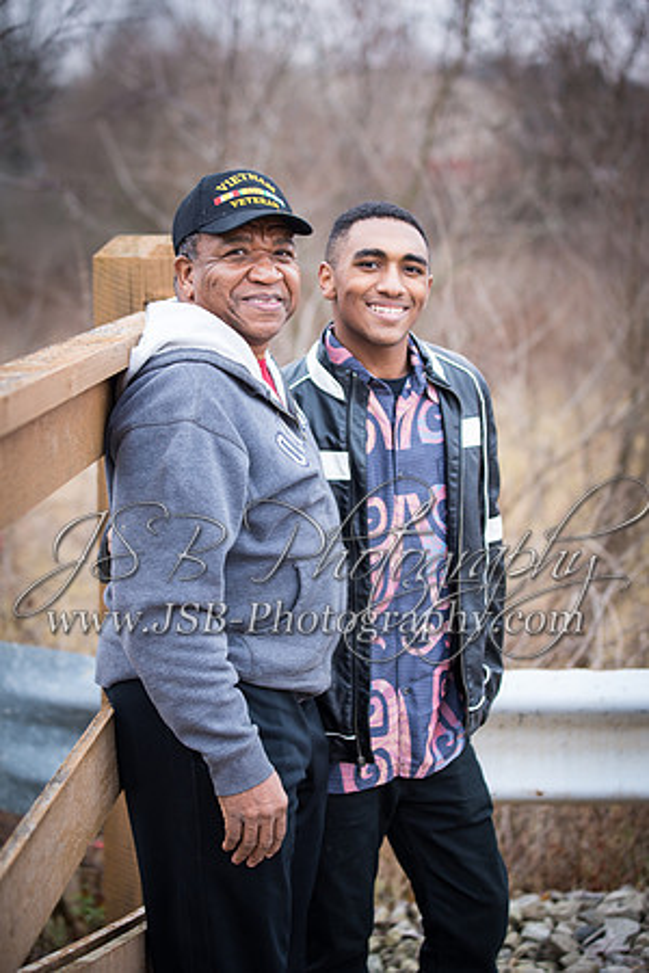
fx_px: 2298
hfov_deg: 16.1
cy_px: 486
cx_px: 324
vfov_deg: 23.9
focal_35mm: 85
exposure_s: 1/30
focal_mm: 85
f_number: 2.8
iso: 200
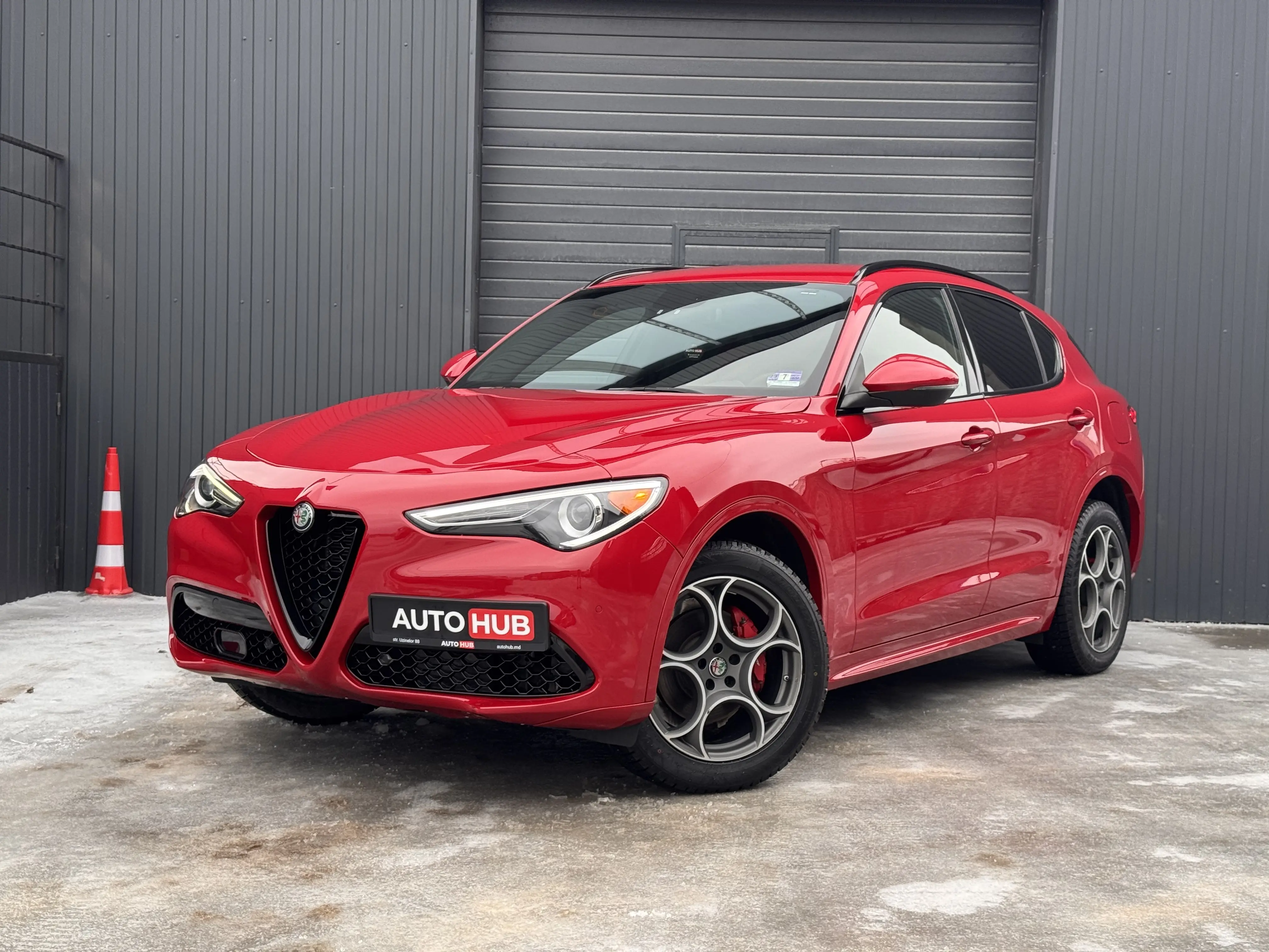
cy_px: 476
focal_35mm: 48
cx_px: 634
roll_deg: -3.4
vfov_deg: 30.3
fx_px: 1760
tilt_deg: -3.4
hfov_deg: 39.7
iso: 80
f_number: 1.78
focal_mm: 6.76
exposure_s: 1/98
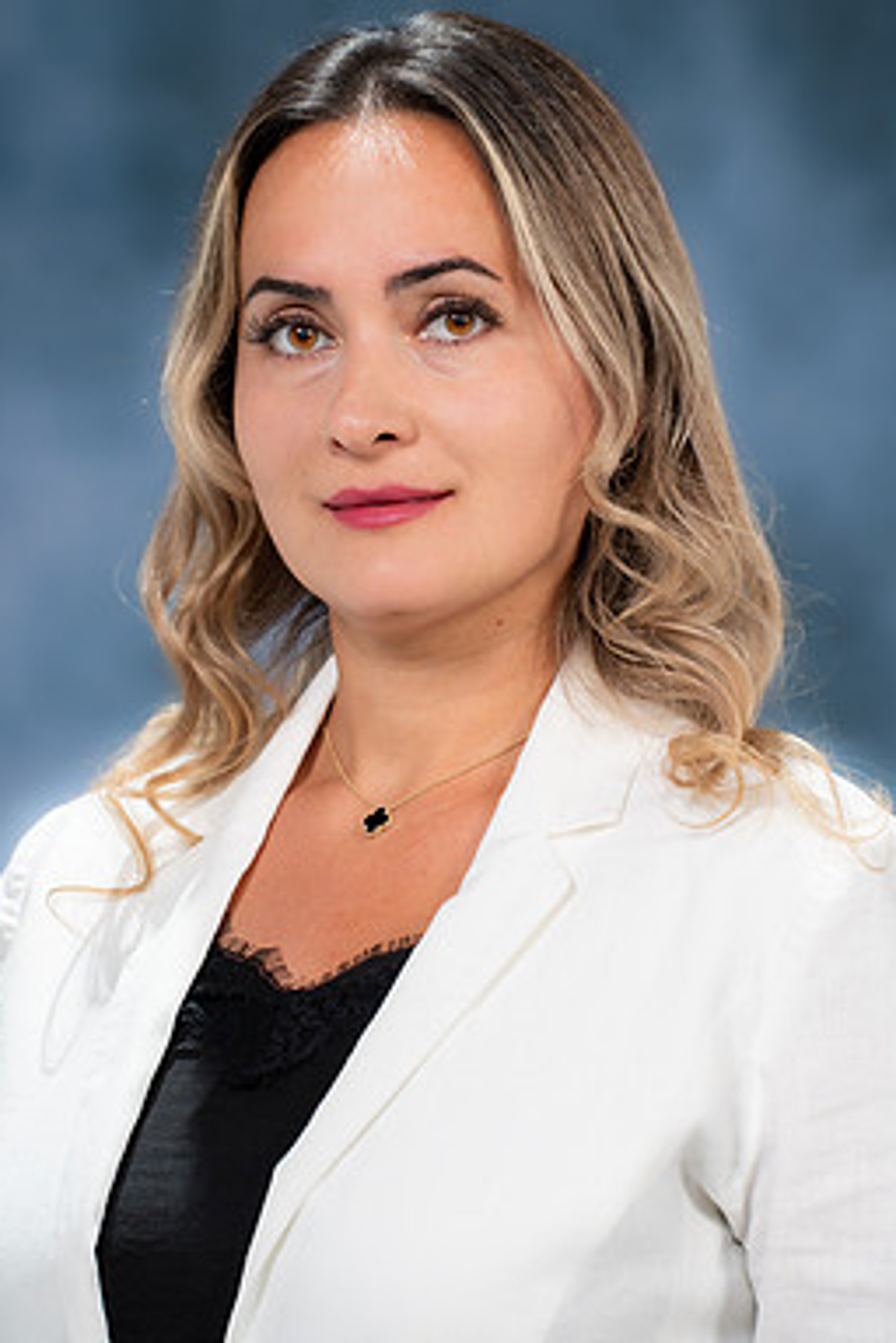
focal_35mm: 211
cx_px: 448
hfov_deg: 6.5
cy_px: 619
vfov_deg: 9.8
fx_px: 7877
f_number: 5.6
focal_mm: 180
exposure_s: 1/200
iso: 320
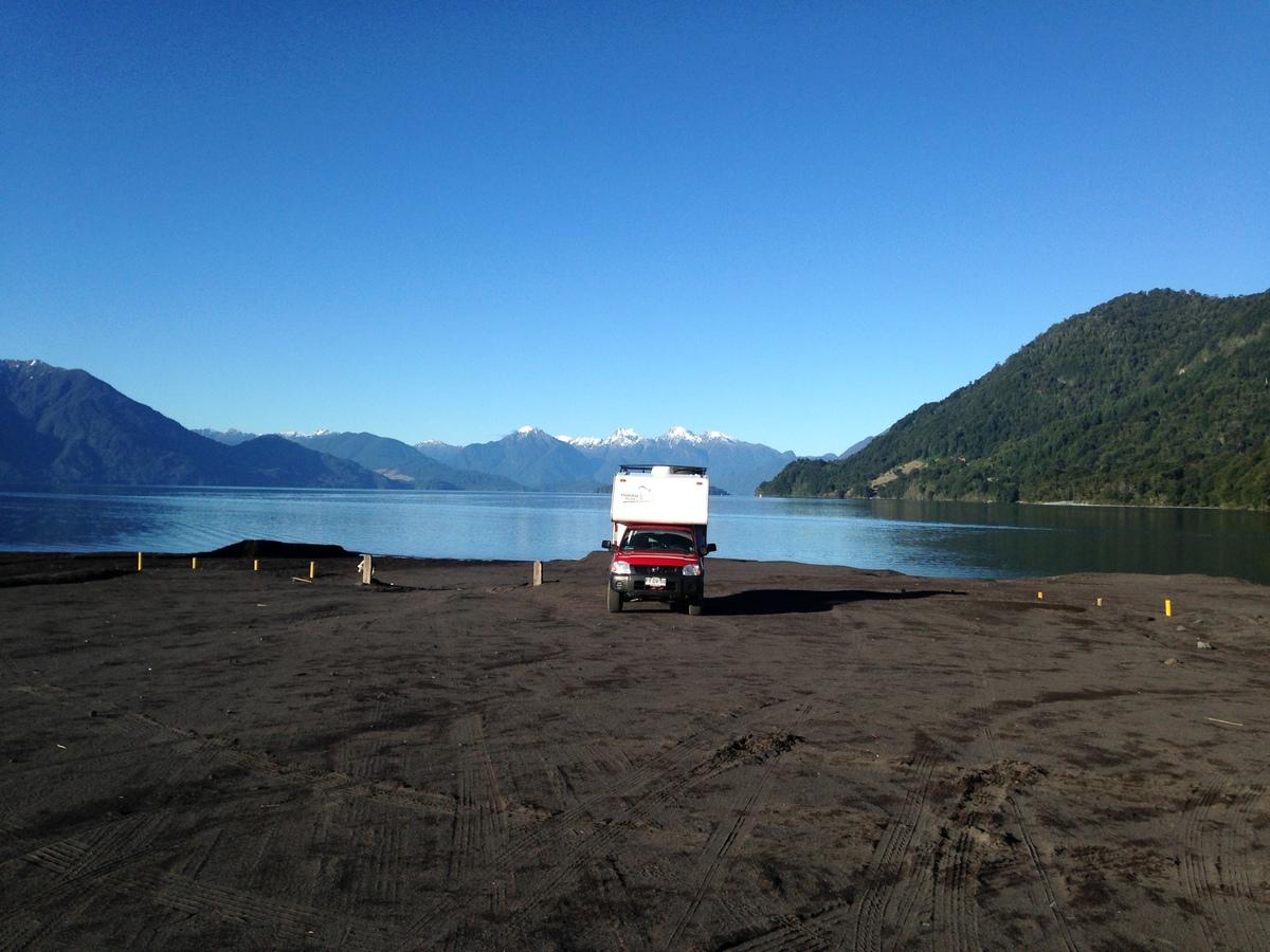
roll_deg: -2.1
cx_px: 635
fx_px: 1211
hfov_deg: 55.4
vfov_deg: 42.9
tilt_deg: -0.2
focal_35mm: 33
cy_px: 476
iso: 50
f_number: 2.4
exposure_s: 1/1808
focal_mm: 4.12
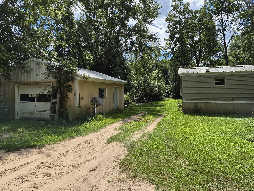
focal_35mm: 24
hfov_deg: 71.6
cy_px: 94
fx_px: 176
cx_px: 125
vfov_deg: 56.8
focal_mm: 5.4
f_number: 1.8
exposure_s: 1/5856
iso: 80
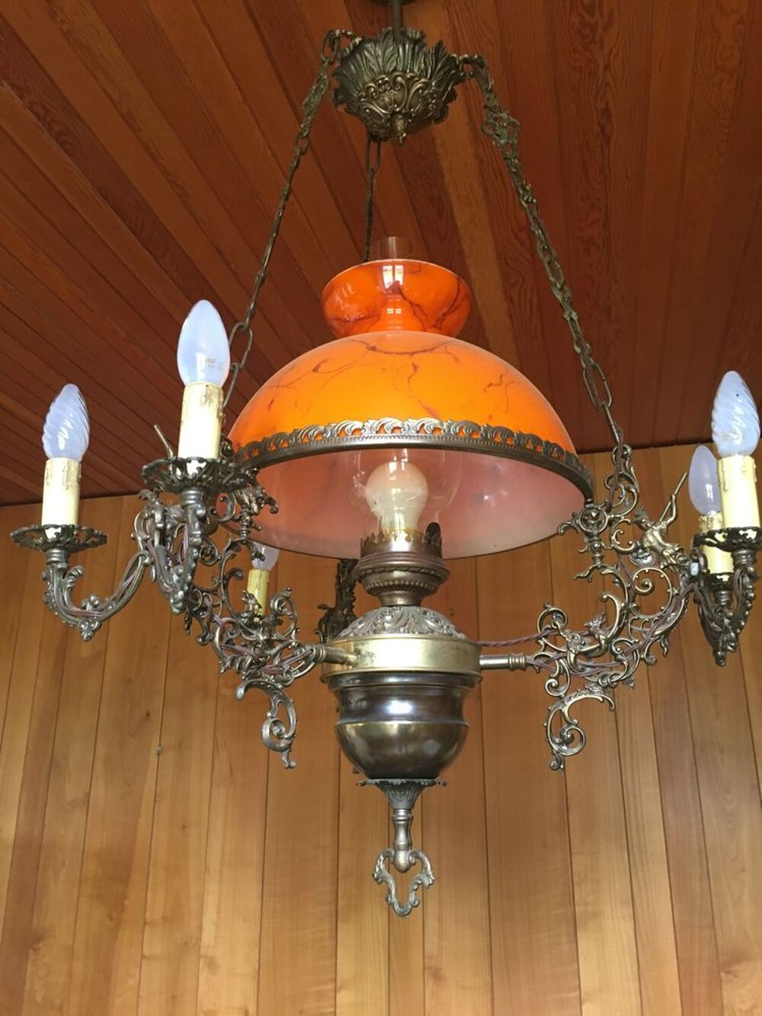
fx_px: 851
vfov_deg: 61.7
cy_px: 508
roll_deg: -0.1
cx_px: 381
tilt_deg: +20.2
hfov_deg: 48.2
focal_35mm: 29
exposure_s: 1/33
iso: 160
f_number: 2.2
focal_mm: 4.15
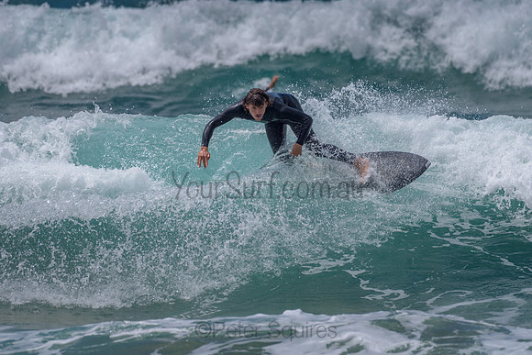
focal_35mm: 614
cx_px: 274
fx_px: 9079
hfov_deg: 3.4
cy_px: 137
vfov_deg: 2.2
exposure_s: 1/2000
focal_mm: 500
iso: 72
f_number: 5.6
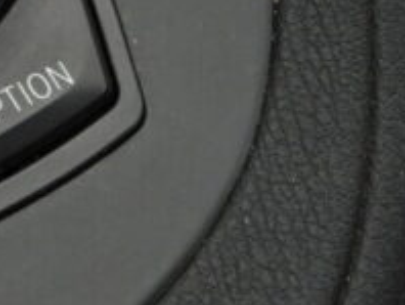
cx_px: -297
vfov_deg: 4.5
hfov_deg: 6.0
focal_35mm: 327
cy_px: -197
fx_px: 3830
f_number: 3.5
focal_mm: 16.3
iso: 100
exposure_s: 1/100
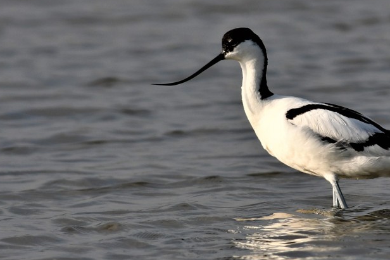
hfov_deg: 1.9
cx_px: 232
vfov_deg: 1.3
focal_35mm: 1074
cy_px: 142
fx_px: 11637
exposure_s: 1/1250
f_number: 7.1
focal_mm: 420
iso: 200
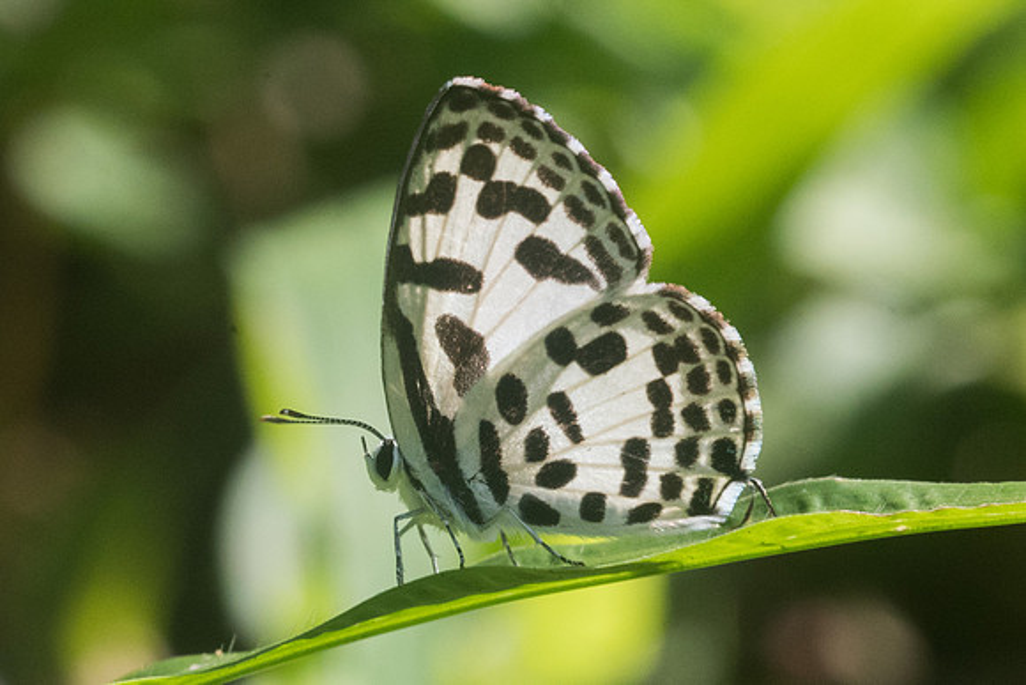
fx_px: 13400
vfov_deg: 2.9
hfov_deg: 4.4
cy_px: 323
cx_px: 513
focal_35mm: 470
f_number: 18
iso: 1000
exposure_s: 1/250
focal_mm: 150
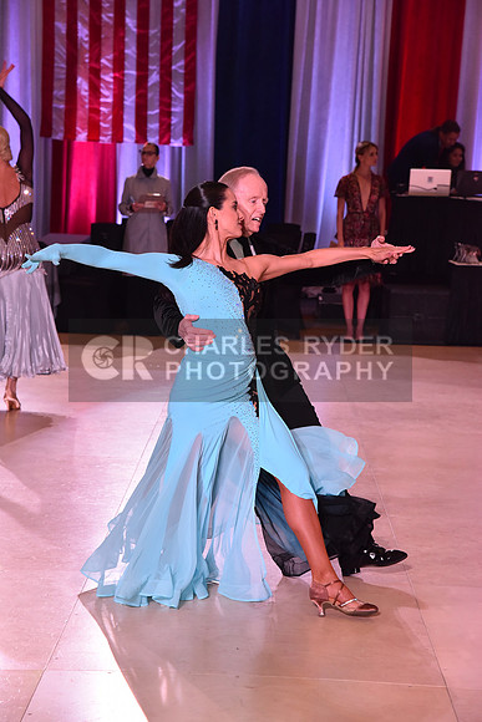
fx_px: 1706
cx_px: 241
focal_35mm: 85
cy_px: 361
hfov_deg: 16.1
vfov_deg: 23.9
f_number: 6.3
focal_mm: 85
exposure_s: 1/320
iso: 2500
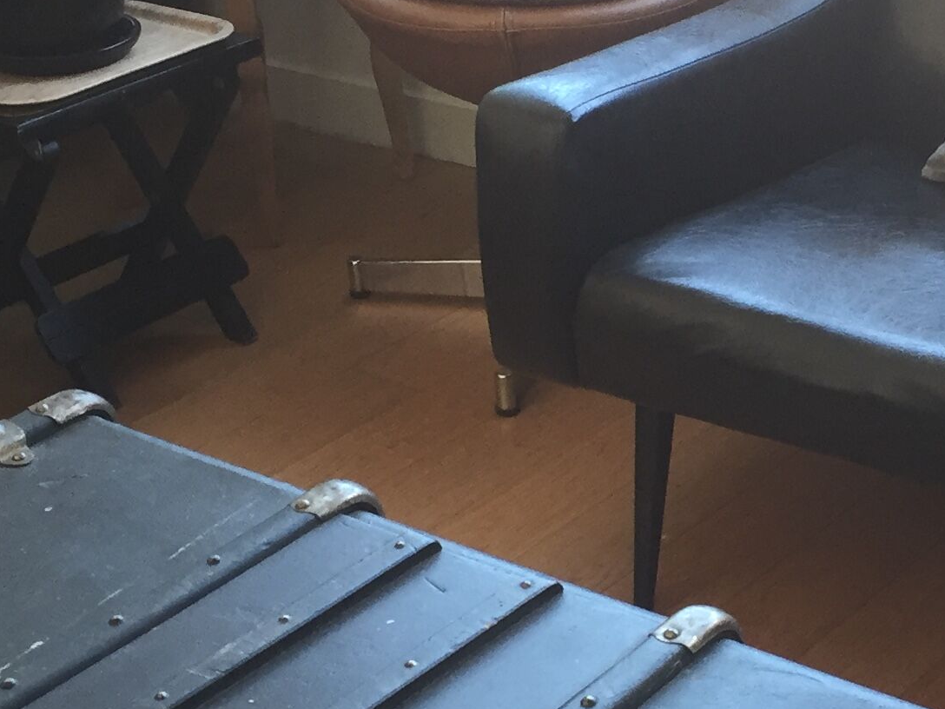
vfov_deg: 17.0
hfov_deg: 22.3
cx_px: 733
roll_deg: +0.8
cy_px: 420
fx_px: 2375
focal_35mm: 87
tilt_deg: -27.5
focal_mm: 4.15
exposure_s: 1/33
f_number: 2.2
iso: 50
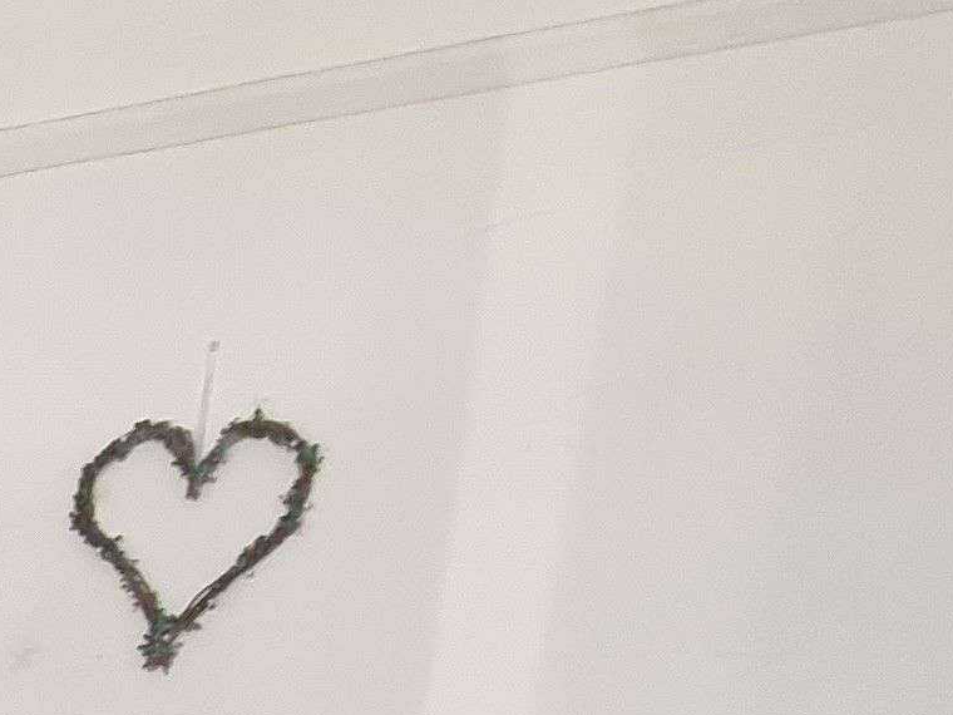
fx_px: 1900
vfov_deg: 15.0
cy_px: 1614
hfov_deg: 19.8
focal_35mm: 69
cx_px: -809
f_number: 2.2
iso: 250
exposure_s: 1/50
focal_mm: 2.2
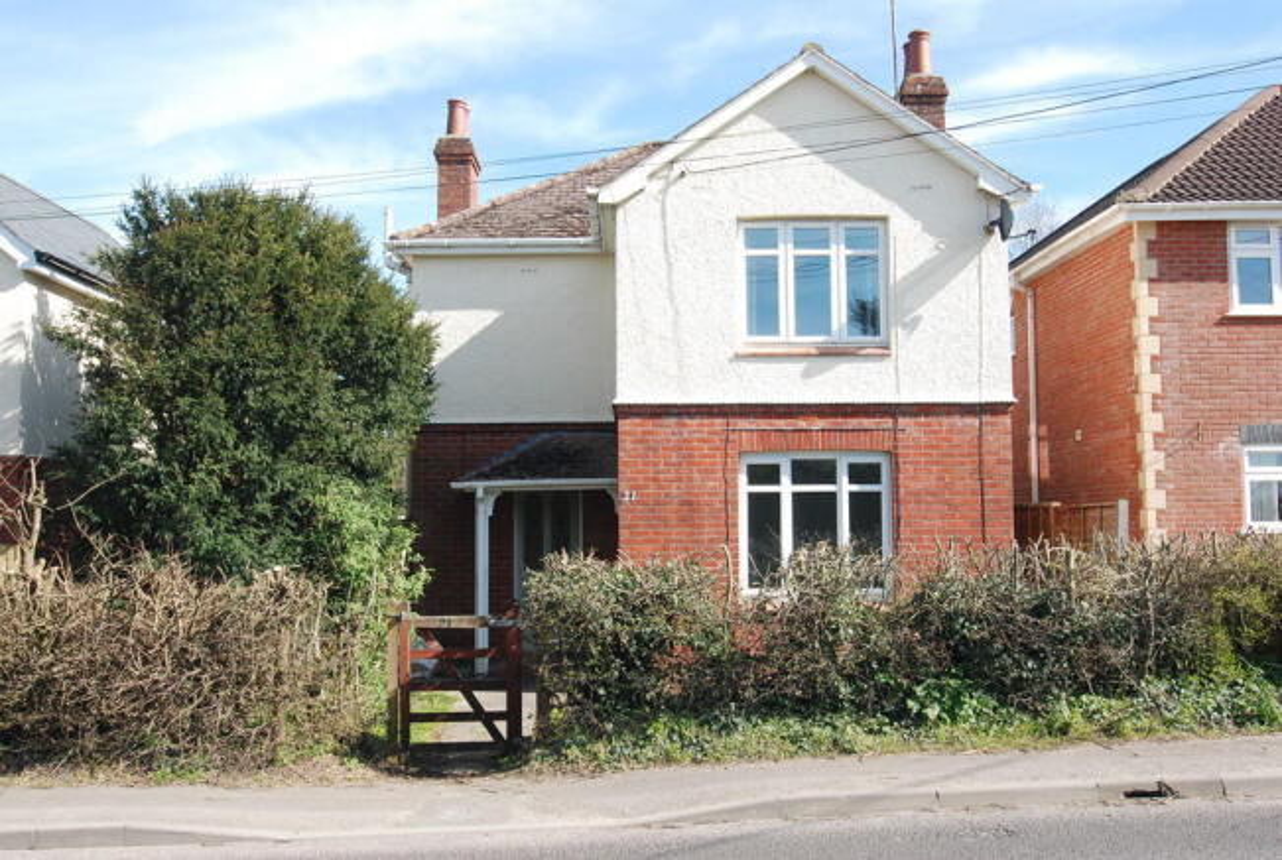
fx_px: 1285
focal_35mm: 36
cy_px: 430
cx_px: 641
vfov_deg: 37.0
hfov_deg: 53.0
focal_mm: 24
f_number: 9
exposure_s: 1/160
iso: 200
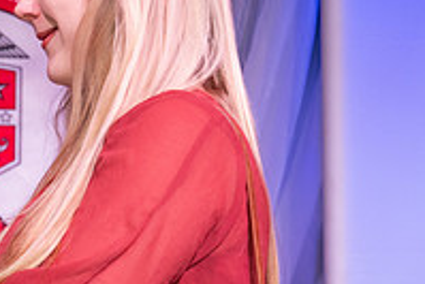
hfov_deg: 8.0
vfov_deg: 5.4
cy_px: 105
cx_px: -77
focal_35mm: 255
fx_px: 3013
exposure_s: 1/160
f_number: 5.6
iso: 1000
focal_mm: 70
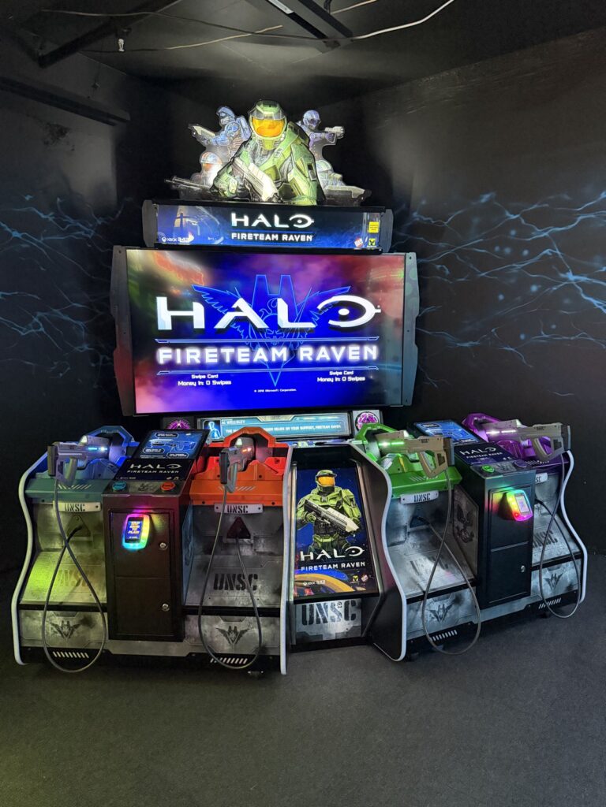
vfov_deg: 71.6
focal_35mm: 24
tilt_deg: -7.8
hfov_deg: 56.8
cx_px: 303
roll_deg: +0.0
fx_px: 560
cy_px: 404
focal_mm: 6.76
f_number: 1.78
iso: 800
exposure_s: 1/57
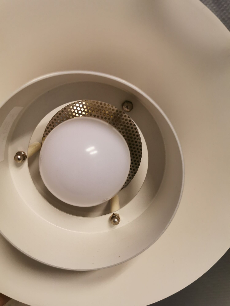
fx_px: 239
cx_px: 115
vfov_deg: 65.3
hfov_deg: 51.4
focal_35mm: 27
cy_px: 153
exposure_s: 1/100
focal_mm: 5.56
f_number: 1.6
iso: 160
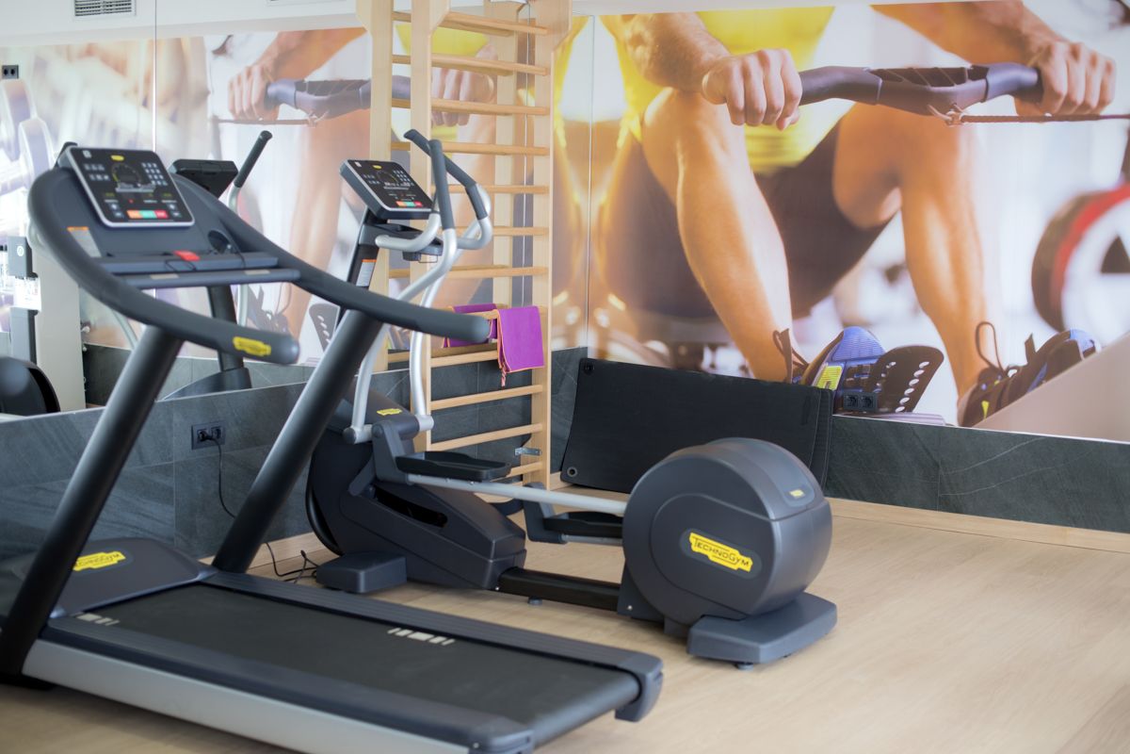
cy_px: 377
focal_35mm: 50
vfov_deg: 27.0
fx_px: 1569
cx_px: 565
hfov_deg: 39.6
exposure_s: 1/200
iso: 400
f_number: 2.2
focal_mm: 50
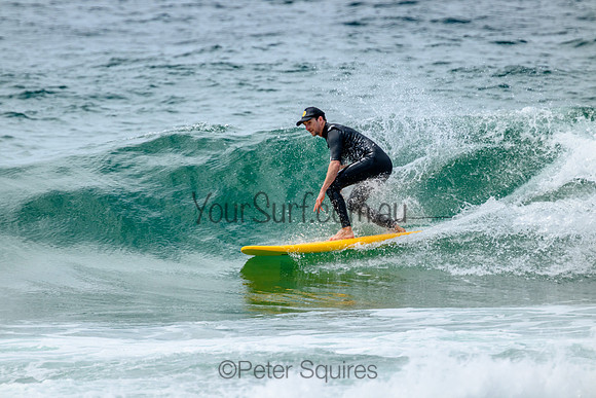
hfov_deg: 2.6
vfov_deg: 1.7
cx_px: 298
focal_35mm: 800
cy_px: 199
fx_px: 13247
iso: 1400
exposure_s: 1/2000
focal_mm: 800
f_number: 11
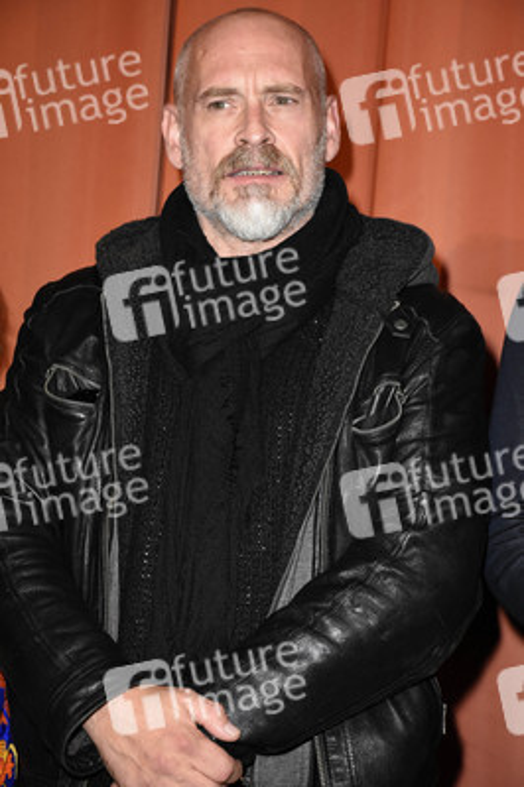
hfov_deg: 13.8
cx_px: 262
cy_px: 394
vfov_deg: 20.6
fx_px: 2165
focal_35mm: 99
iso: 3200
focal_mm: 66
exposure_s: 1/60
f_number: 6.3
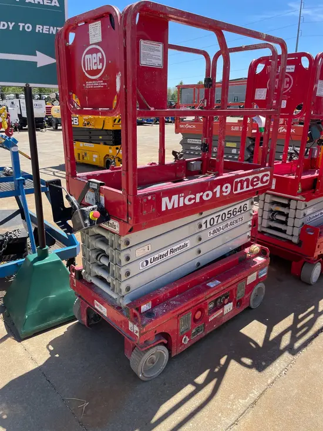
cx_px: 162
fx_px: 323
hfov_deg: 53.1
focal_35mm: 26
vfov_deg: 67.3
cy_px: 216
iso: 32
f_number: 1.6
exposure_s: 1/1383
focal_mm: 4.2
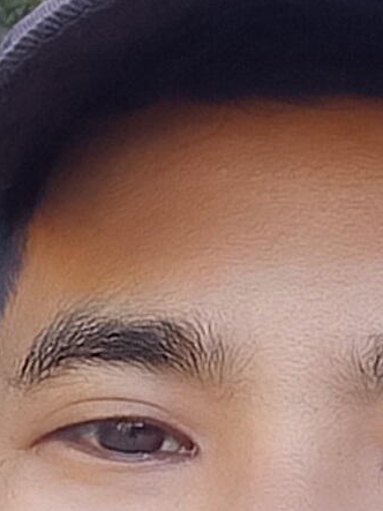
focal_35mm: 158
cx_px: 177
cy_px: 356
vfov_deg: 12.5
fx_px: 2332
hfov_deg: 9.4
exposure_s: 1/100
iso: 194
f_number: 2.2
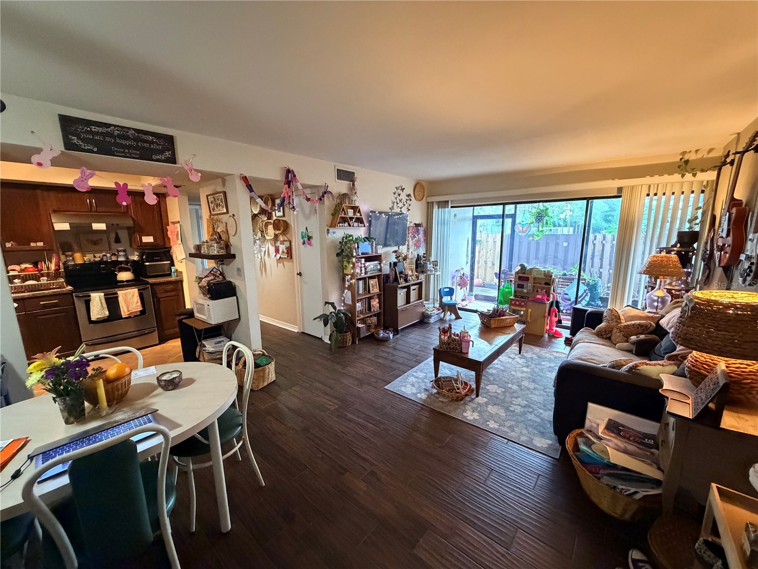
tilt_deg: -10.5
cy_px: 284
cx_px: 379
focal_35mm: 14
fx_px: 307
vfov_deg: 85.7
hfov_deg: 102.1
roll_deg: +0.9
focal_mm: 2.22
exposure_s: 1/60
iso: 1000
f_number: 2.2
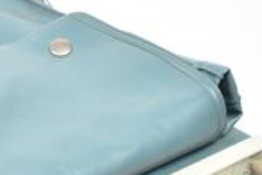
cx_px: -90
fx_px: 1216
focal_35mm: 167
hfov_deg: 11.9
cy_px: 201
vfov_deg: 8.2
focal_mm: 32
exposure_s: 1/200
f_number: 13
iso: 200
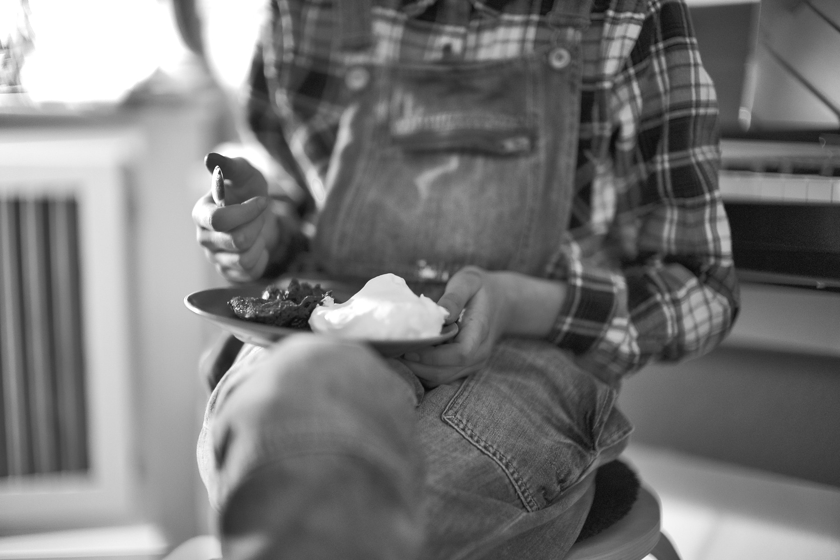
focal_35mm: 50
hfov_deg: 39.6
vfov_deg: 27.0
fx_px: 1166
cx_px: 420
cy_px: 280
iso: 1600
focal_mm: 50
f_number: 0.9
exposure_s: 1/50
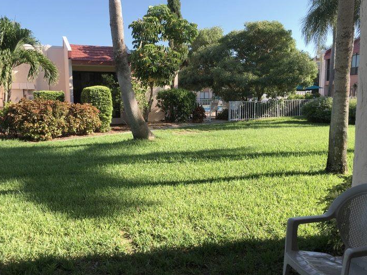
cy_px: 146
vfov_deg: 42.9
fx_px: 350
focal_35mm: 33
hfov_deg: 55.4
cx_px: 186
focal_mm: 4.15
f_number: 2.2
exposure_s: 1/657
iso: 25
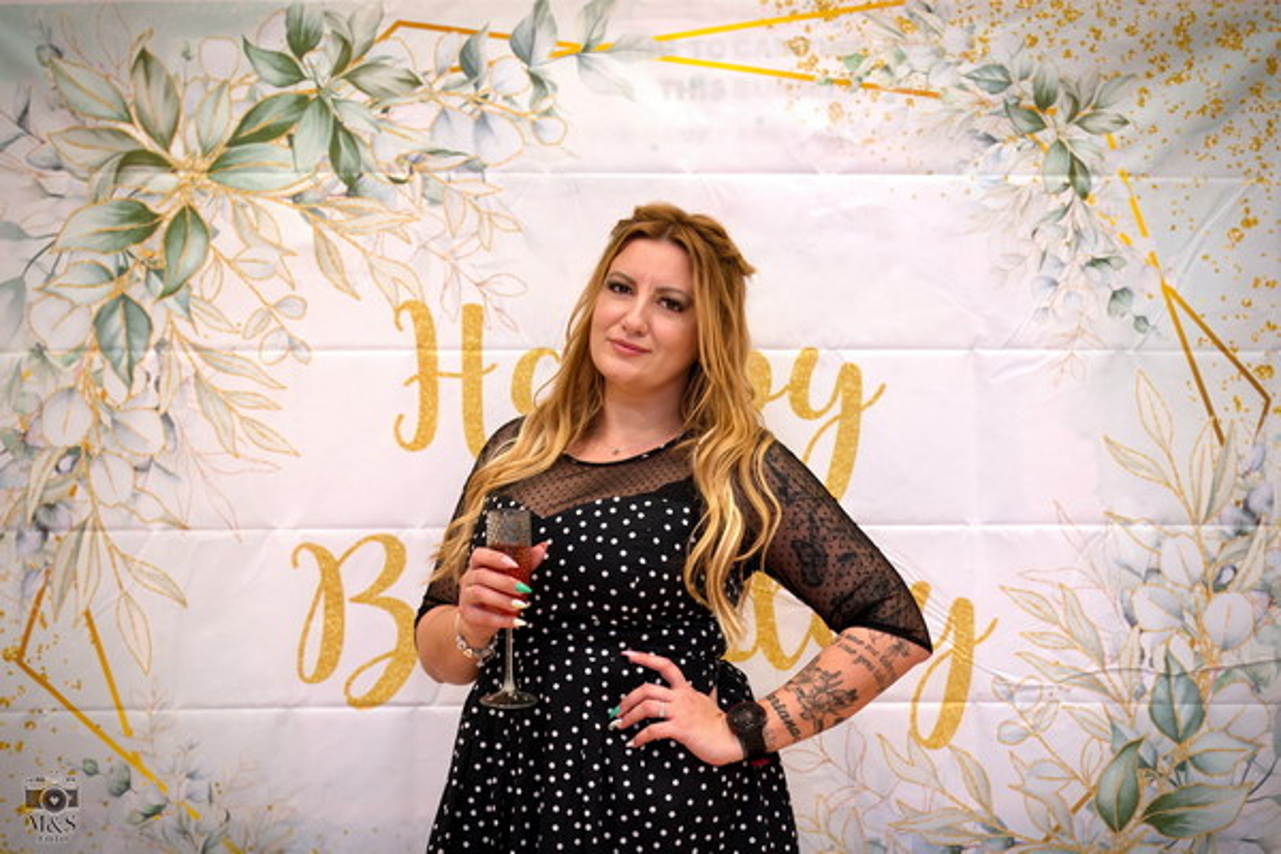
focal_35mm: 50
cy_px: 427
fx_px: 1779
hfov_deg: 39.6
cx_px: 640
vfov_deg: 27.0
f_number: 2.5
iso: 500
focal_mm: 50
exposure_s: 1/50
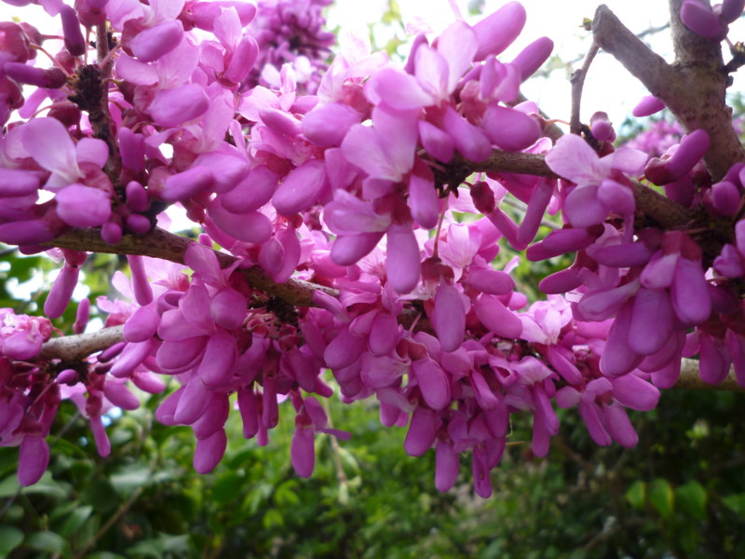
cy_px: 280
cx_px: 372
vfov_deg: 54.9
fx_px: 538
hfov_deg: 69.4
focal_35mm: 25
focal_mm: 4.4
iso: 80
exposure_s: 1/125
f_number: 2.8
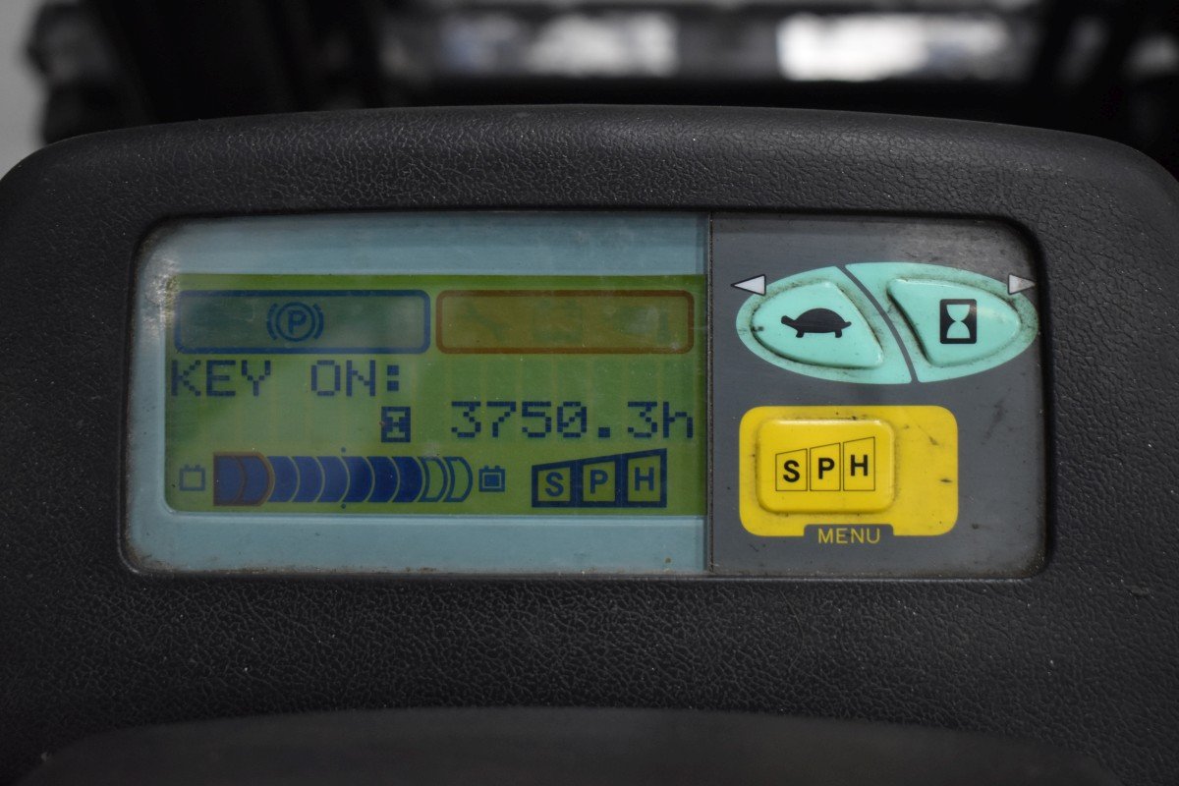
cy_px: 393
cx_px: 590
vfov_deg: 26.5
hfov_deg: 38.9
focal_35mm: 51
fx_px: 1670
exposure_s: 1/60
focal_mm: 34
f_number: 4.5
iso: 1100
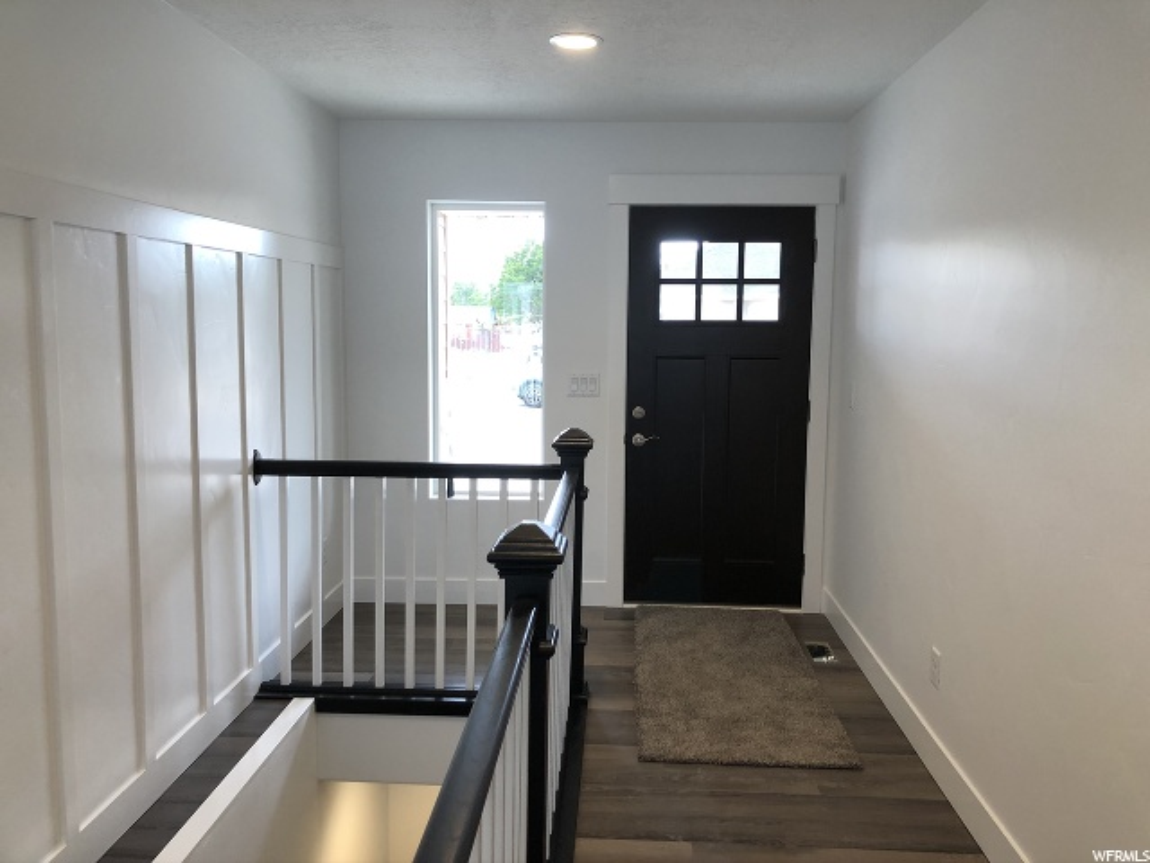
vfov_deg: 49.7
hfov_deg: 63.4
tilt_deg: -5.3
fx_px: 930
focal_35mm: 28
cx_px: 575
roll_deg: -1.0
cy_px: 432
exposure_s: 1/40
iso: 25
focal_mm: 3.99
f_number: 1.8
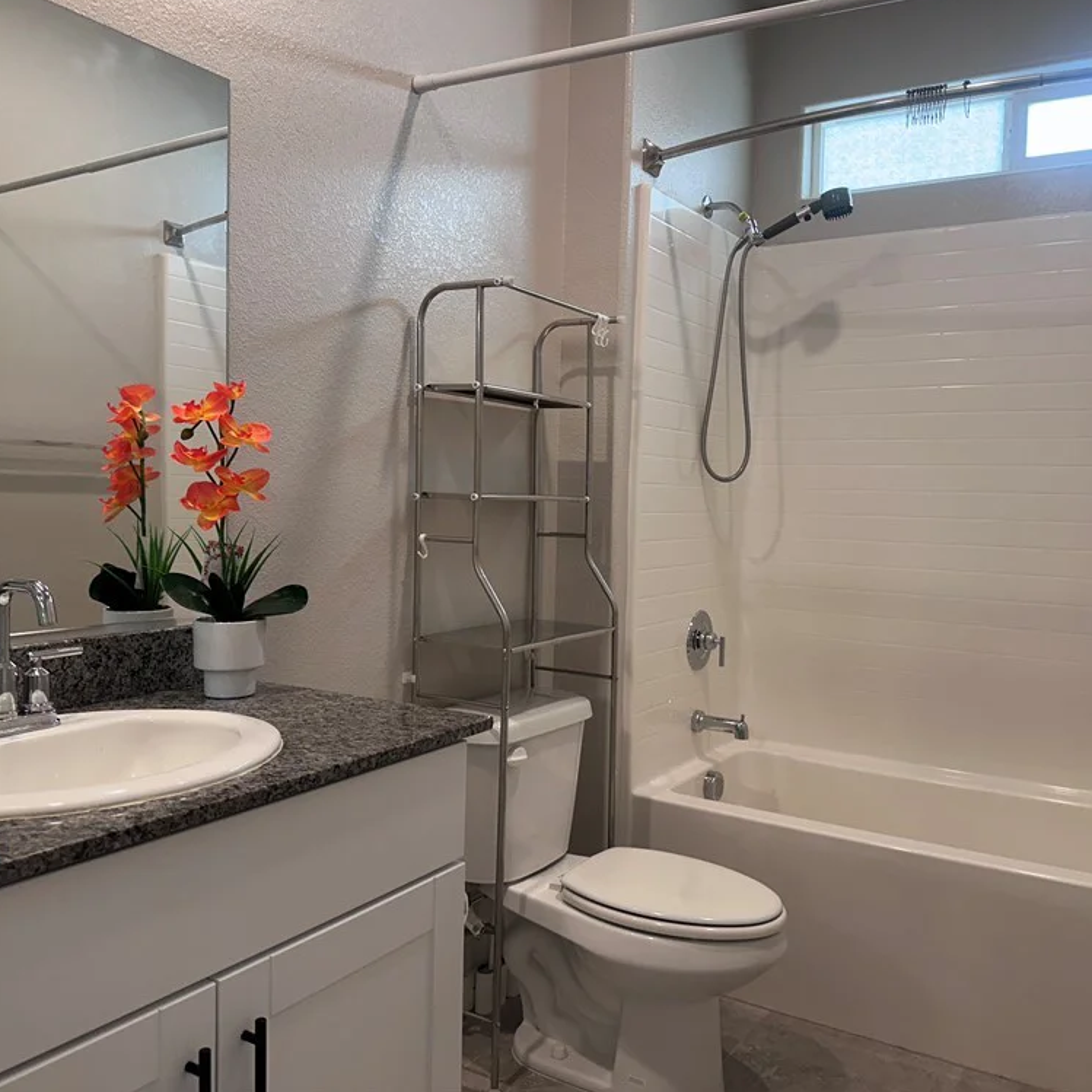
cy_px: 538
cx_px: 573
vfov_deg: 55.6
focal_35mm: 29
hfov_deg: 55.6
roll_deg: -2.1
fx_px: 1035
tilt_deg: -1.4
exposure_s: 1/120
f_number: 1.78
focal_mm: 6.86
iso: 160
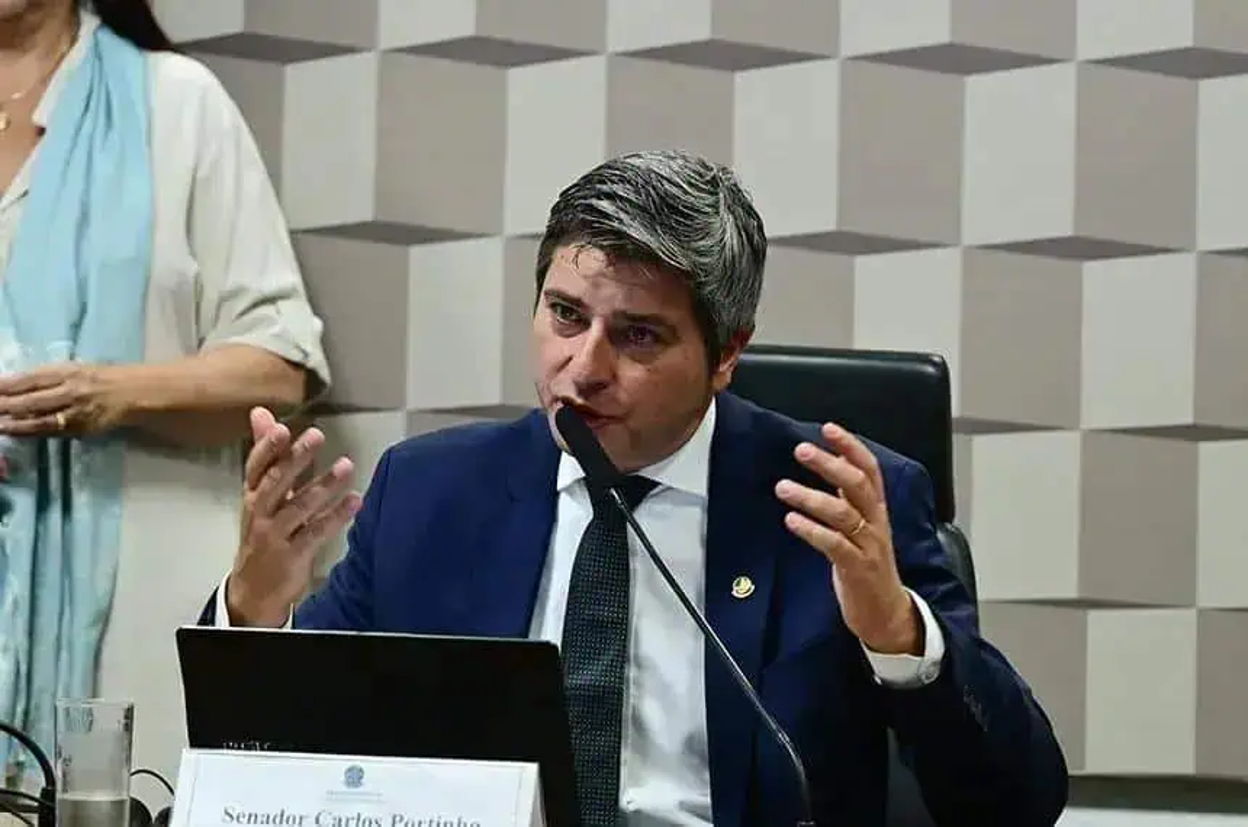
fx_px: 9066
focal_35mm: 262
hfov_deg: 7.9
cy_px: 414
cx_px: 624
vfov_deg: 5.2
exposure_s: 1/250
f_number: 5
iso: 4000
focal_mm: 175
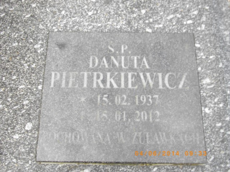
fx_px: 266
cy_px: 86
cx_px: 115
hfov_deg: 46.8
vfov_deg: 36.0
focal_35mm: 40
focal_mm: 7.1
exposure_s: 1/250
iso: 100
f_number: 3.2
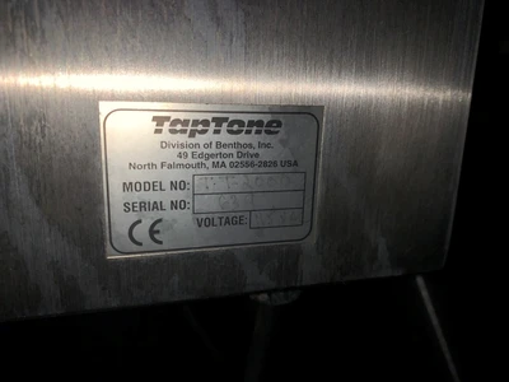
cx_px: 254
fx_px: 382
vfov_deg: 53.1
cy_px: 191
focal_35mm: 26
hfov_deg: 67.3
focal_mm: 4.25
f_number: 1.8
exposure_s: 1/1560
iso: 25
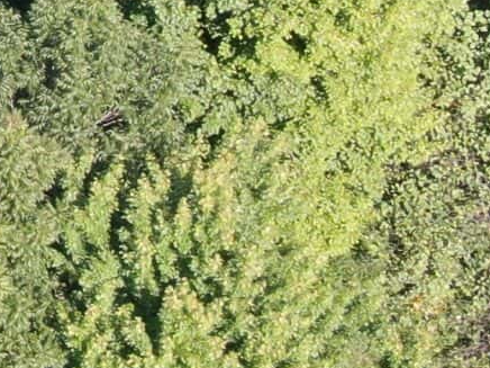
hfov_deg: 6.5
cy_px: -335
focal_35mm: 282
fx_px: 3992
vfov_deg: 5.2
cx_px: -843
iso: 100
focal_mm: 8.6
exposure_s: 1/200
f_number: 3.8
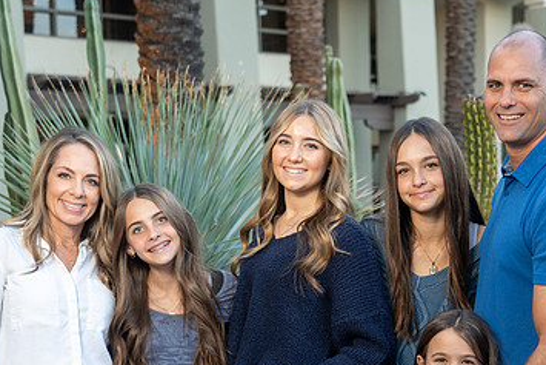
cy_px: 284
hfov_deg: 25.3
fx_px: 1214
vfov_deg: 17.0
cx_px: 311
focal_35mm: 80
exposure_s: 1/160
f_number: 4
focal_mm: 49
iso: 800
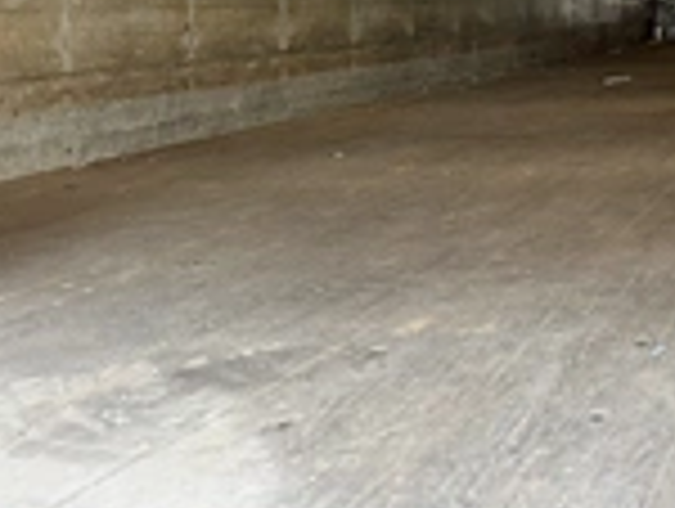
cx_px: 855
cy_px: -45
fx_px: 1250
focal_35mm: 64
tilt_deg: +1.6
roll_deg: +2.4
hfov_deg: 26.2
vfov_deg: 21.8
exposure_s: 1/60
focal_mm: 6.76
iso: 400
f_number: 1.78
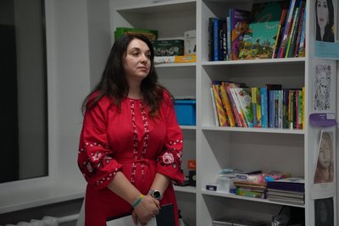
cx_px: 170
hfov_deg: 28.8
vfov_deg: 19.5
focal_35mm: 70
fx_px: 659
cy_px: 113
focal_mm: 70
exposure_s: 1/50
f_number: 2.8
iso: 12800
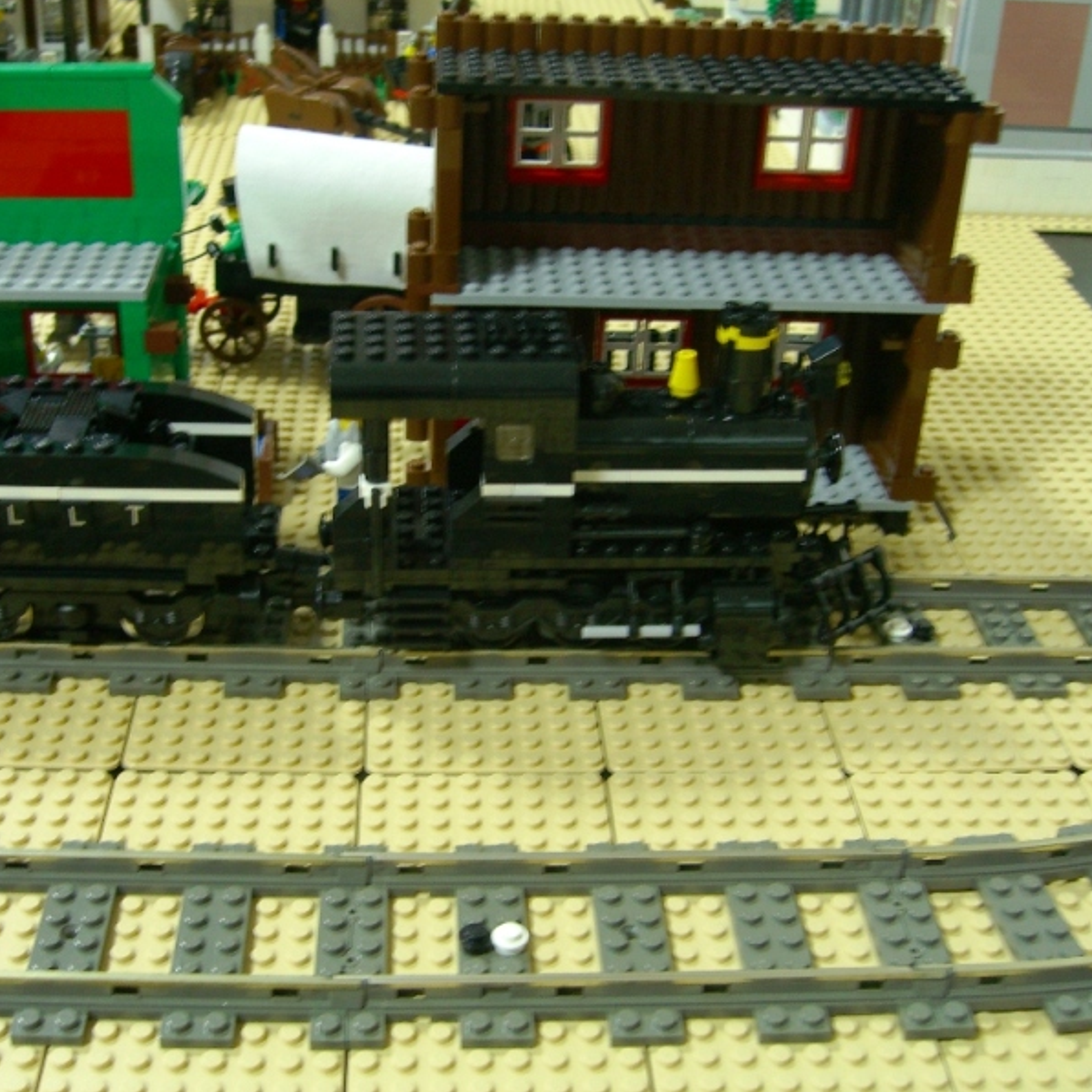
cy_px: 545
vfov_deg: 37.6
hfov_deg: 37.4
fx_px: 1606
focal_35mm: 45
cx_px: 450
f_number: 2.8
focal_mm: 7.9
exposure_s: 1/8
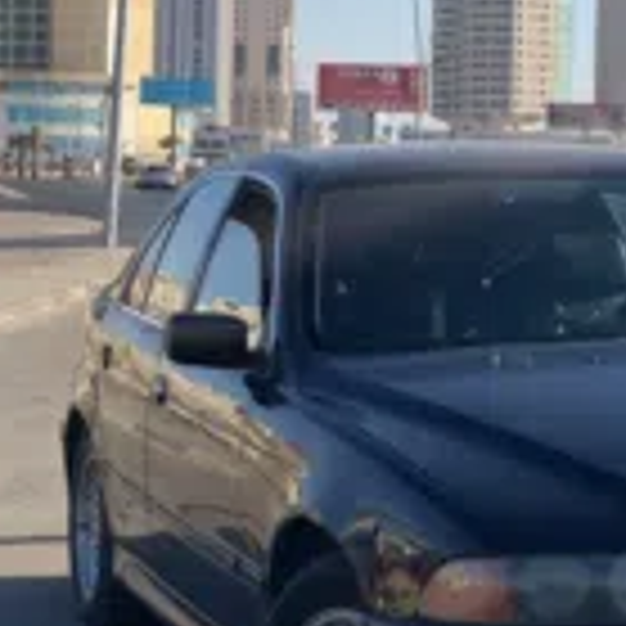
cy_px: 189
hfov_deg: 13.0
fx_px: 2701
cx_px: 635
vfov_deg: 13.2
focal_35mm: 132
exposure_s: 1/1020
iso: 16
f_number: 2.4
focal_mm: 6
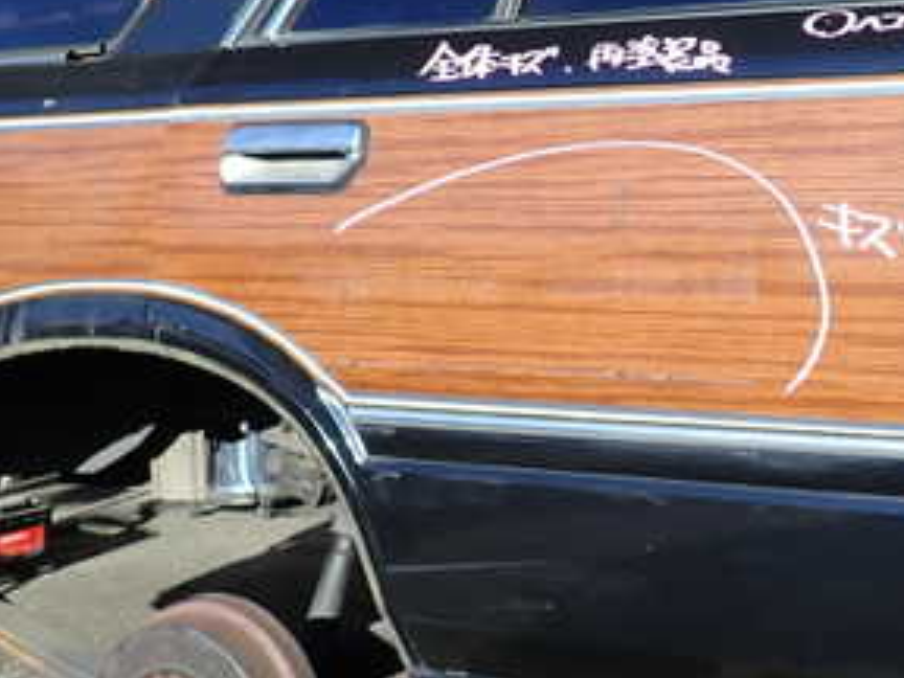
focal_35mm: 52
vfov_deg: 27.8
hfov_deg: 35.5
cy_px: 207
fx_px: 1358
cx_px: 734
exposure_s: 1/640
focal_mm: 4.5
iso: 100
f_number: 2.8
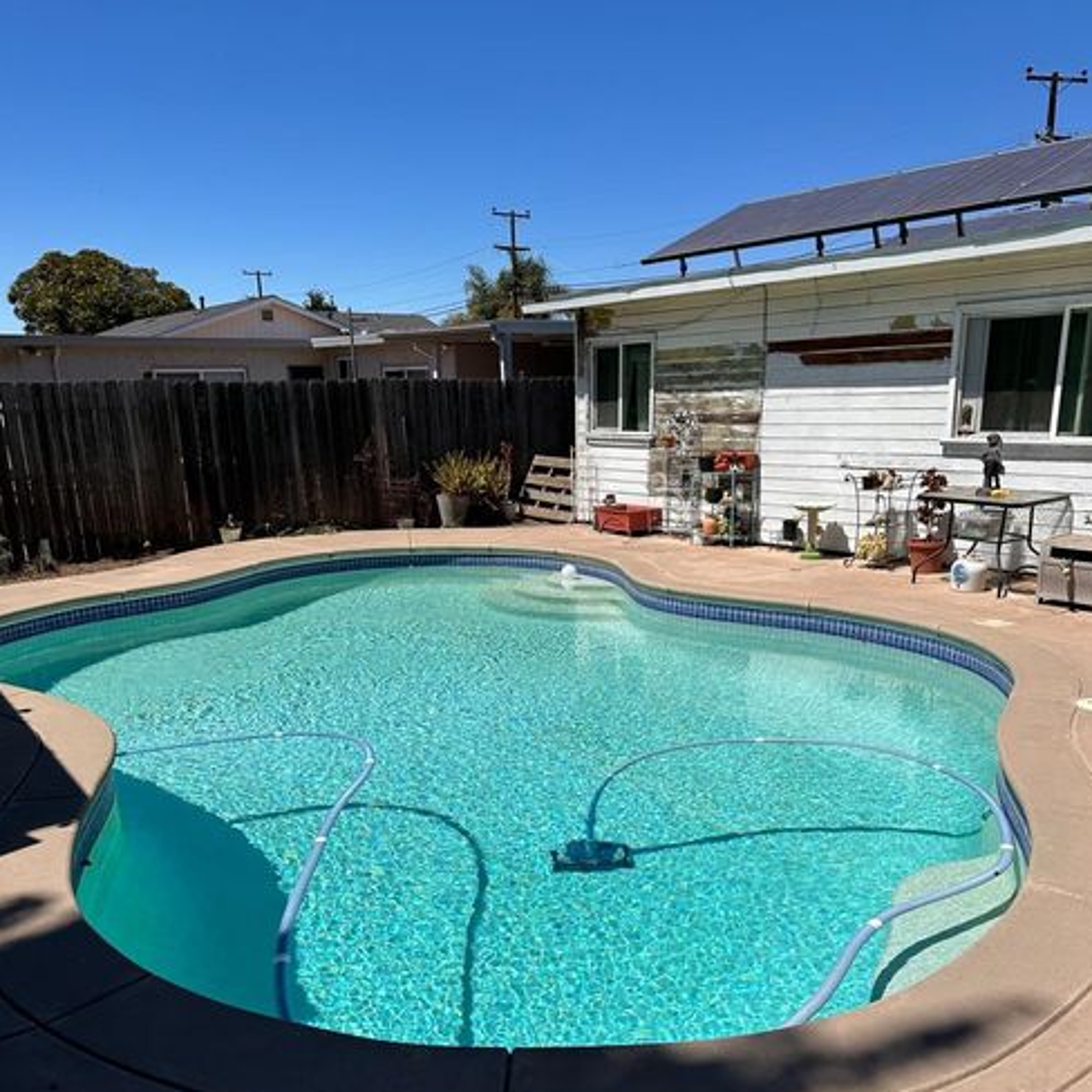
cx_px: 555
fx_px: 1035
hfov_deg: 55.6
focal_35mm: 29
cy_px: 726
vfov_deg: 54.5
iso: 80
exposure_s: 1/8929
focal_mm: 6.86
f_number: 1.78
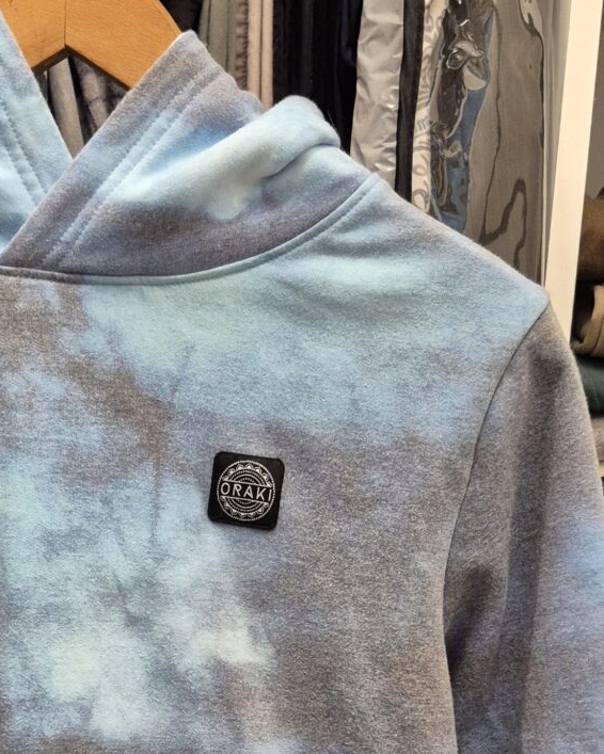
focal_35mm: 65
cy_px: 775
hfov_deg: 23.3
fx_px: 1452
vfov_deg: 27.3
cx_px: 158
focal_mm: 5.4
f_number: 1.8
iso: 500
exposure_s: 1/120
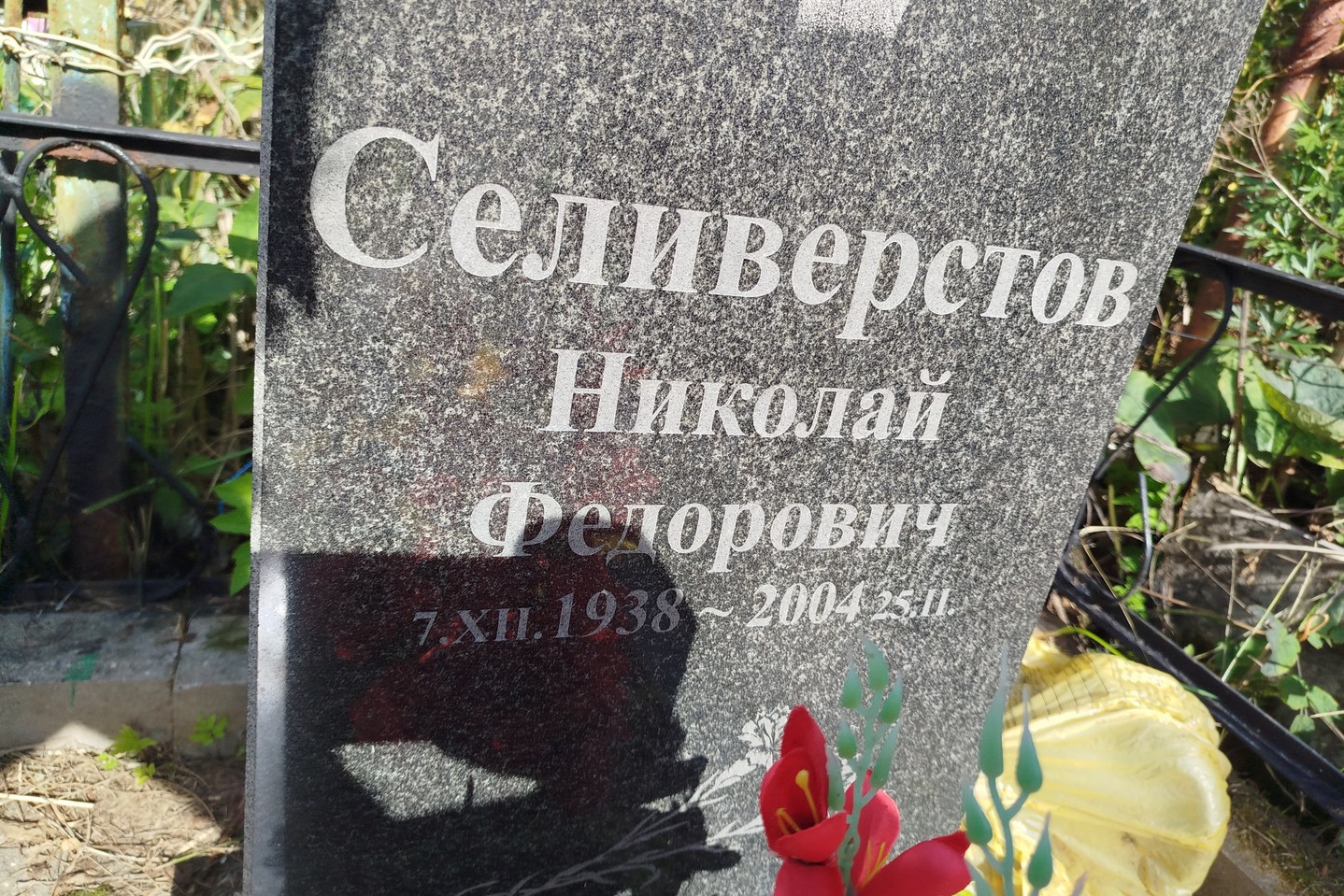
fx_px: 933
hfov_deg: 71.5
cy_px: 419
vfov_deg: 51.3
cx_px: 672
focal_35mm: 25
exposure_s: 1/493
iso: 50
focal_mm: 5.31
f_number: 1.7
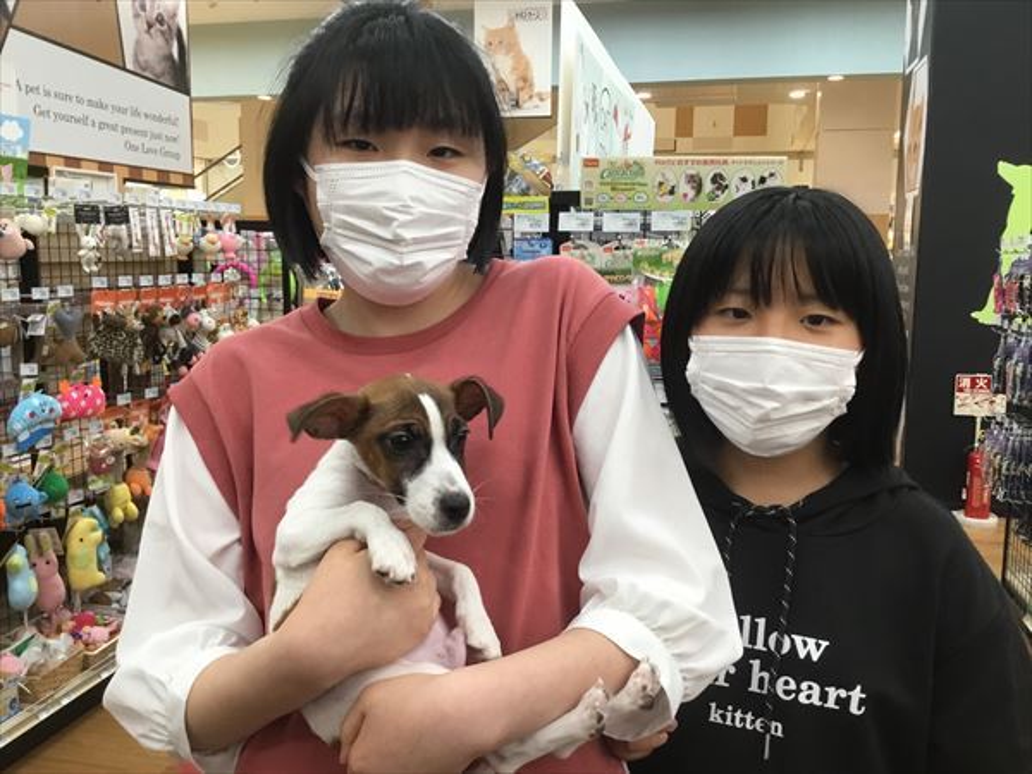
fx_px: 924
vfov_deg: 45.4
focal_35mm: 31
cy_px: 387
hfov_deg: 58.4
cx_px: 516
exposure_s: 1/33
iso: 64
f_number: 2.4
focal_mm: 3.3
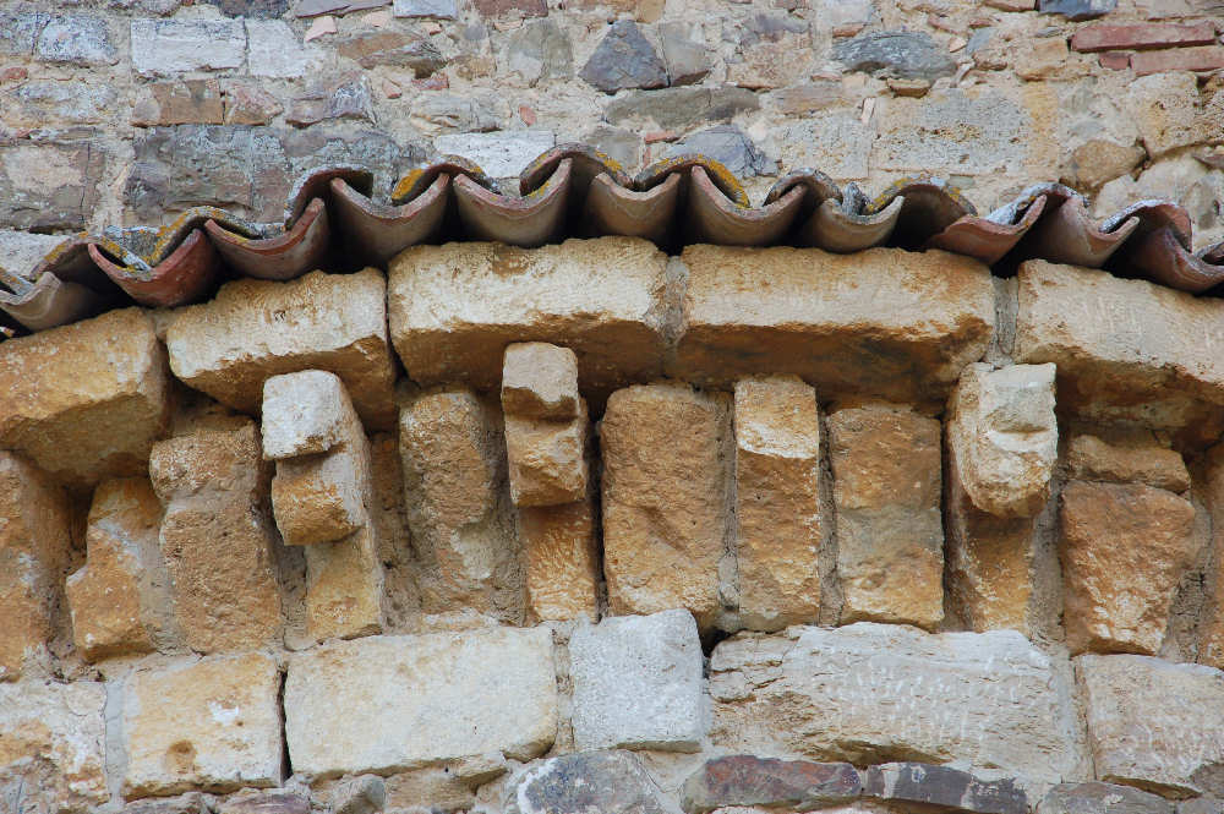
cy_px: 407
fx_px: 5911
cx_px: 612
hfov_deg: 11.8
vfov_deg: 7.9
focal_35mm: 174
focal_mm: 116
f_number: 11
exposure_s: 1/45
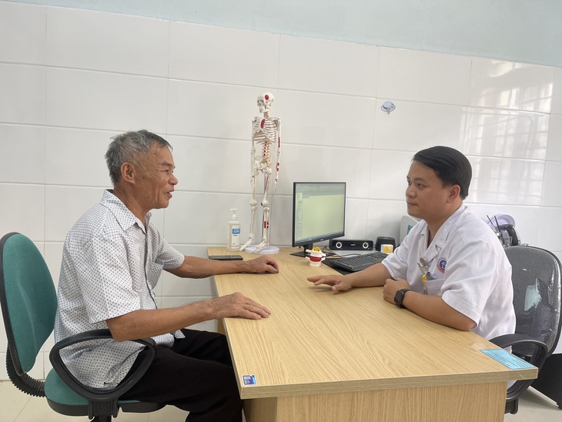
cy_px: 211
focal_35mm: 25
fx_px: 406
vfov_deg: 54.9
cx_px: 281
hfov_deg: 69.4
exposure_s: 1/110
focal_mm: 5.1
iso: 125
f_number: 1.6
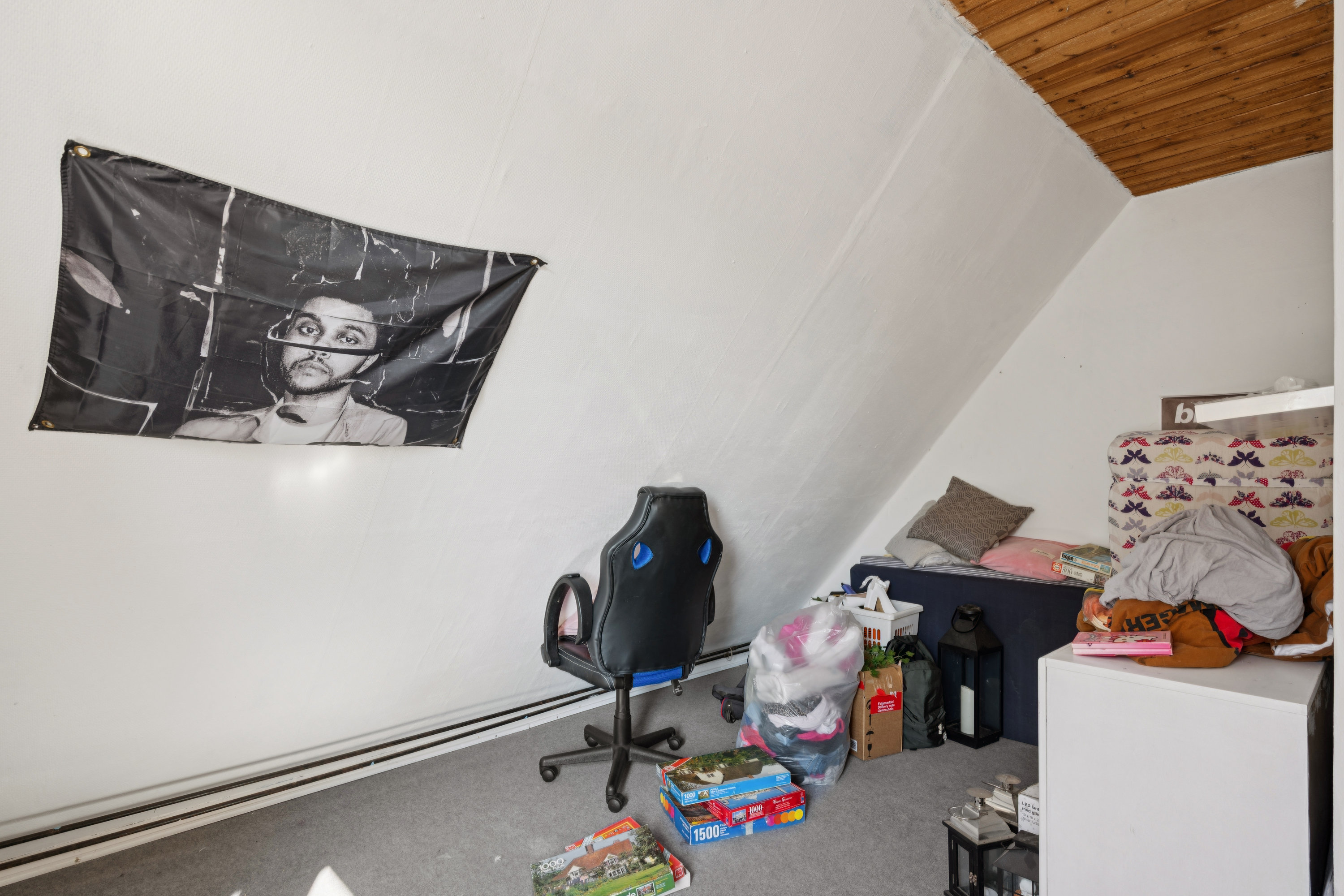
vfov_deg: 65.9
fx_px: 691
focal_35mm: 18
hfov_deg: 88.4
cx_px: 672
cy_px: 448
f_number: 8
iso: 200
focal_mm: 18.5
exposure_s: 1/13
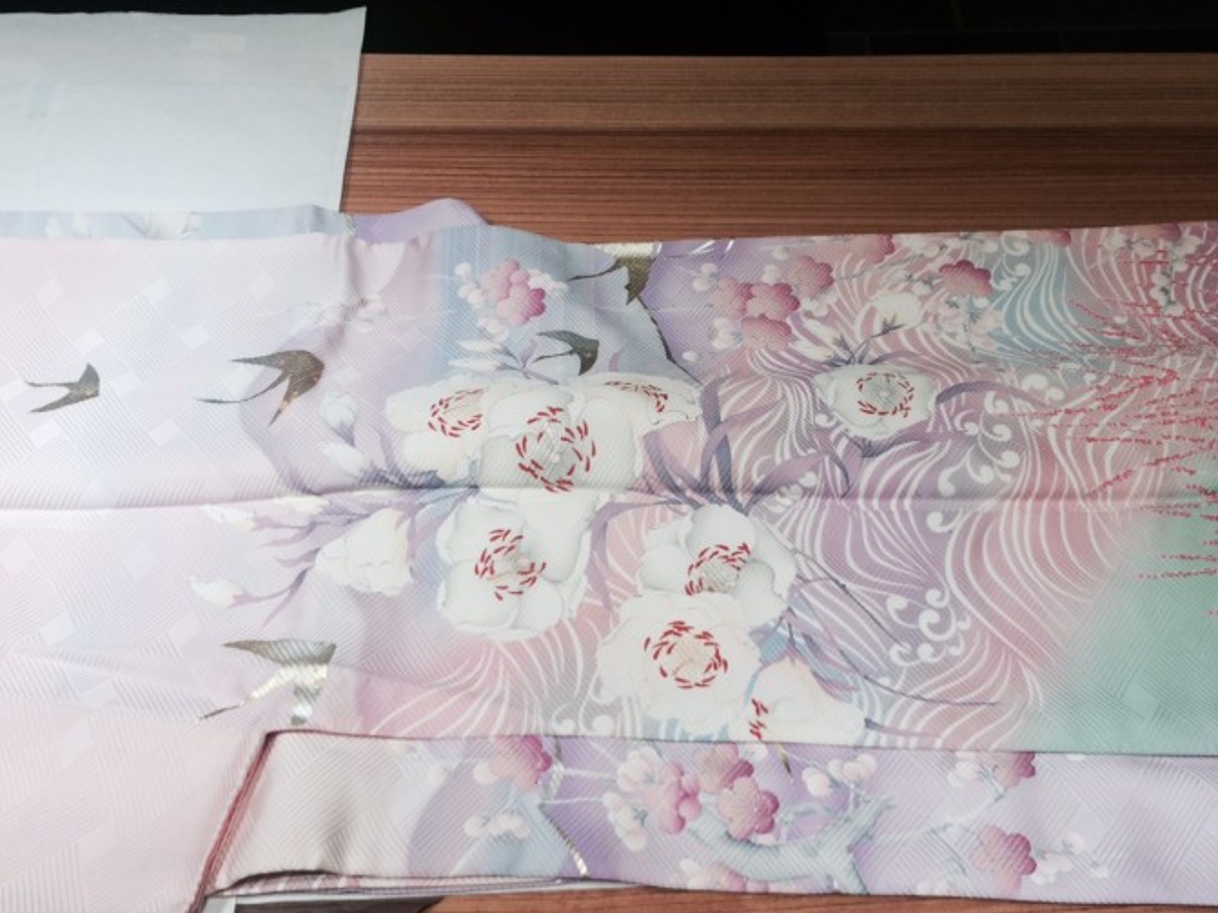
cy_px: 602
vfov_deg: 36.5
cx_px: 683
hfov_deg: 47.8
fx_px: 1372
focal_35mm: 39
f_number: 2.2
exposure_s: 1/60
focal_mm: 4.15
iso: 40
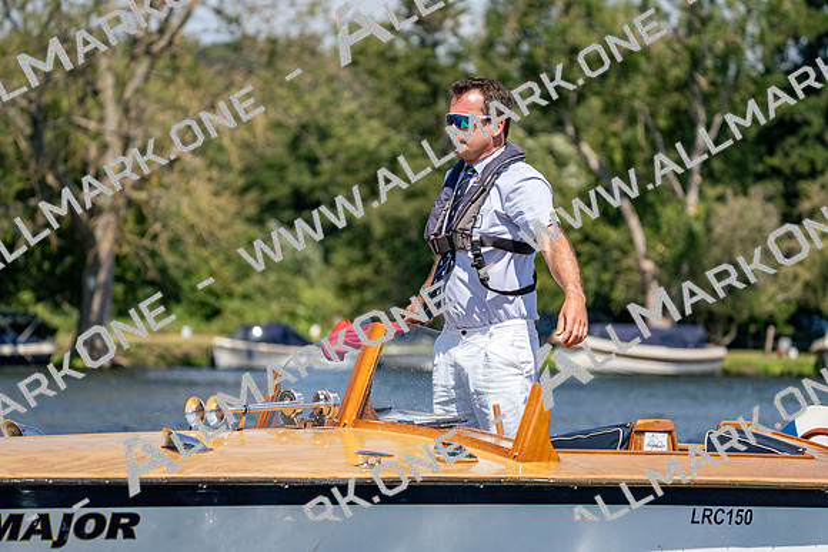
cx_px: 414
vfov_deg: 6.9
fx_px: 4601
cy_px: 276
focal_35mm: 200
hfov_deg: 10.3
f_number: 5.6
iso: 250
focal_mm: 200
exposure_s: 1/2000
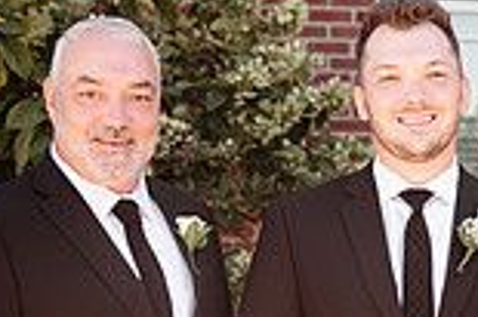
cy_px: 315
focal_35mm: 90
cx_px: 407
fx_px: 1194
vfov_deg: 14.9
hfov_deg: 22.2
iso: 125
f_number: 2.2
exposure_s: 1/500
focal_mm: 24
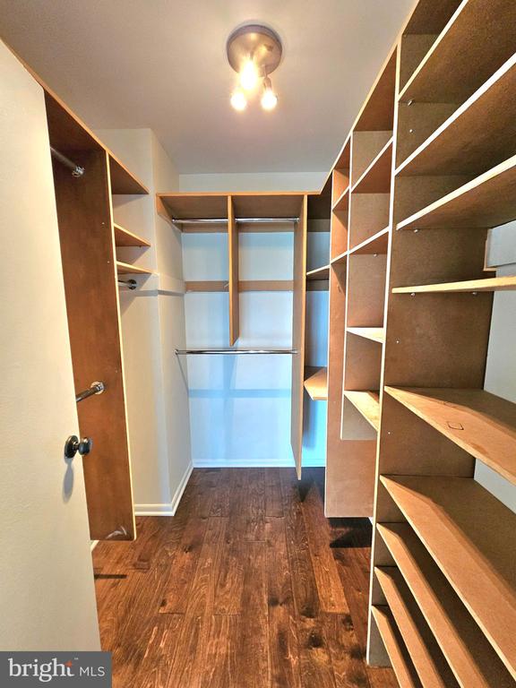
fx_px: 258
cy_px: 344
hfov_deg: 89.9
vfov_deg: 106.2
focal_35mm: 13
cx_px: 258
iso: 500
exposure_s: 1/30
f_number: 2.2
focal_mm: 2.2
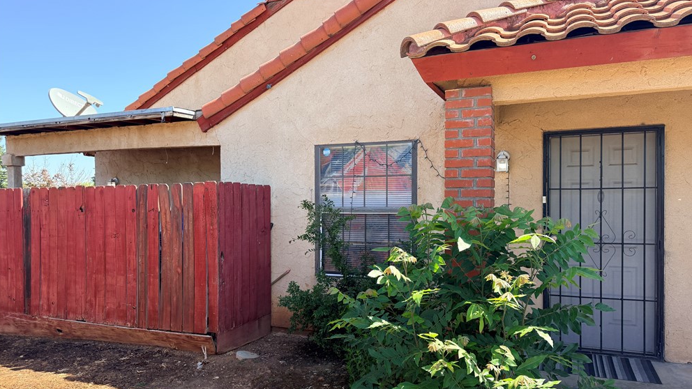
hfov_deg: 69.9
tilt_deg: -1.4
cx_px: 349
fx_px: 495
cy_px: 218
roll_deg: +0.2
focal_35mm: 27
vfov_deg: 42.8
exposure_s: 1/1493
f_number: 1.78
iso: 100
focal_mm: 6.76
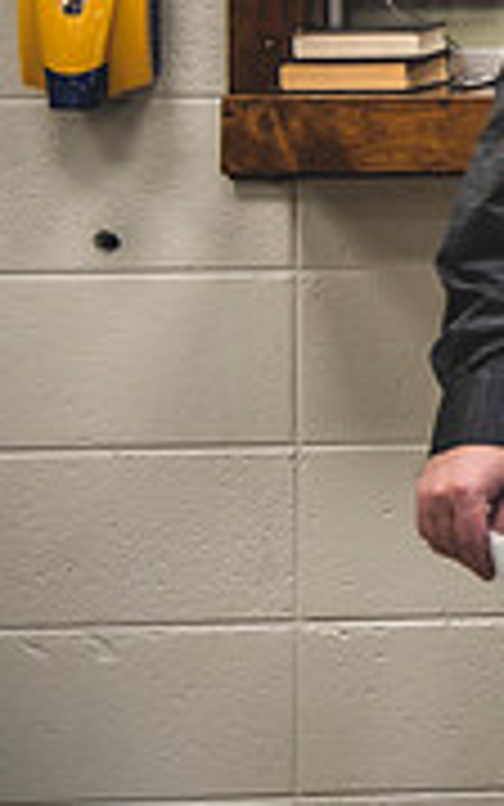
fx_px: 3228
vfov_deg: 14.0
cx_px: 1269
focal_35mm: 147
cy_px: -11
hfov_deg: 8.1
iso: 500
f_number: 2.8
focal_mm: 44
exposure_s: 1/160
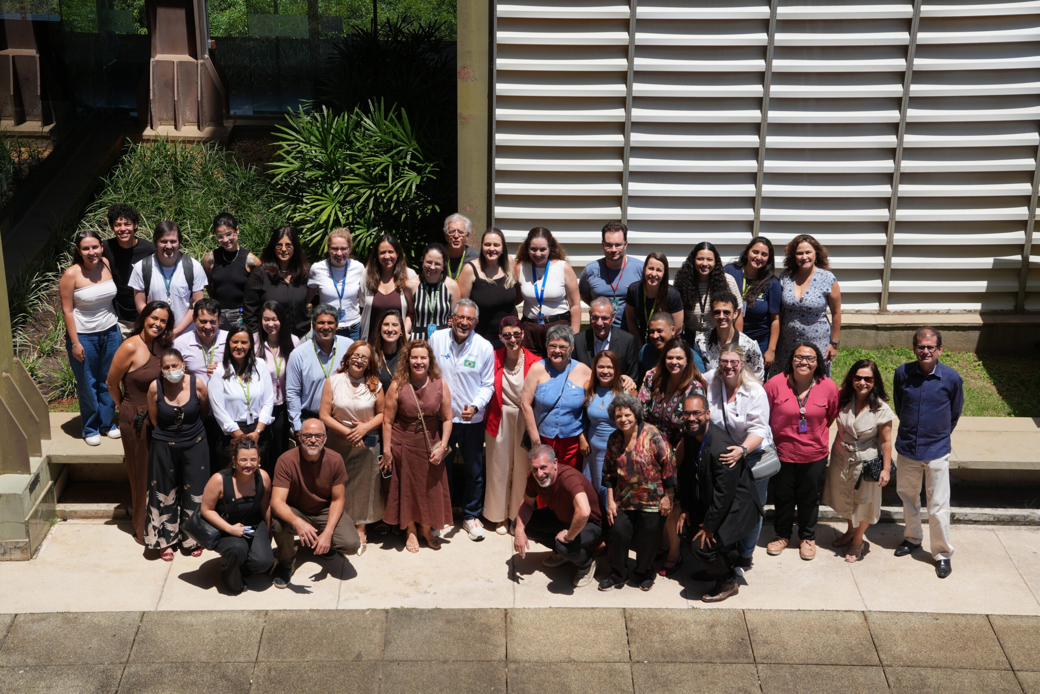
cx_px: 520
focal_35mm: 62
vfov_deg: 22.1
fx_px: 1777
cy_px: 347
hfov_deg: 32.6
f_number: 6.3
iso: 100
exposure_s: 1/400
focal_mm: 41
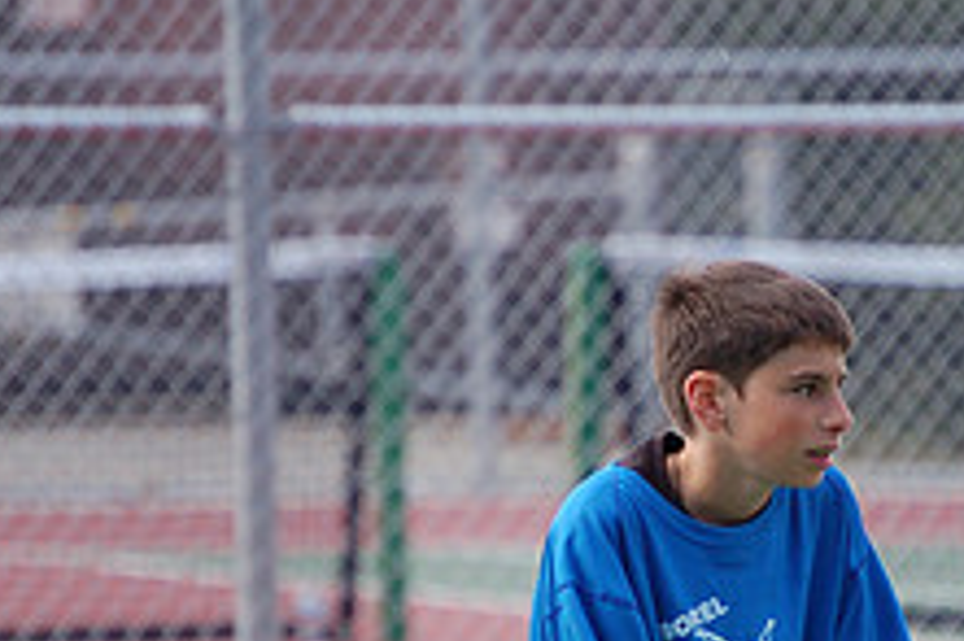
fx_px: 21085
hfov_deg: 2.6
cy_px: 515
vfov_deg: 1.7
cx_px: 715
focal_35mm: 788
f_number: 5.6
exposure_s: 1/500
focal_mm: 200
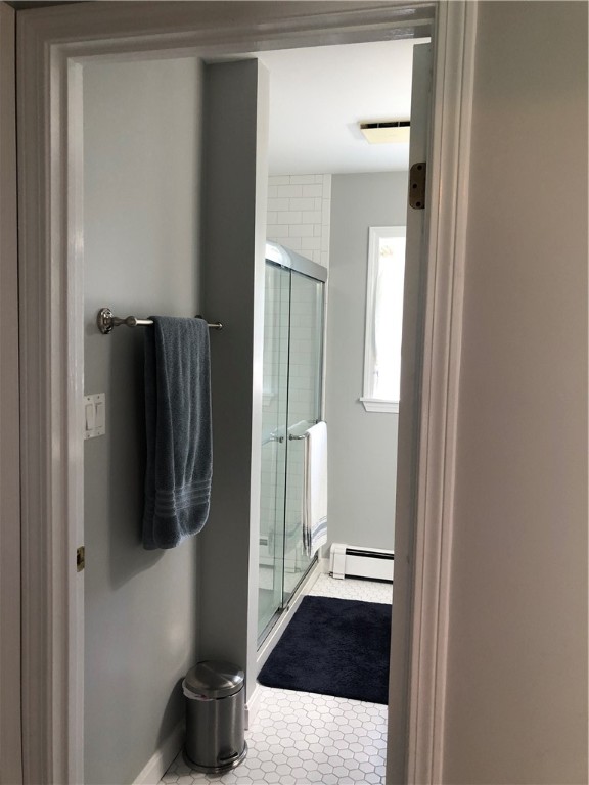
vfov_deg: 63.4
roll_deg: -1.0
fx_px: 635
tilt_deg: -6.3
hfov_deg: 49.7
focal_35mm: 28
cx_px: 294
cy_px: 392
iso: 32
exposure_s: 1/30
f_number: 1.8
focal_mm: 3.99
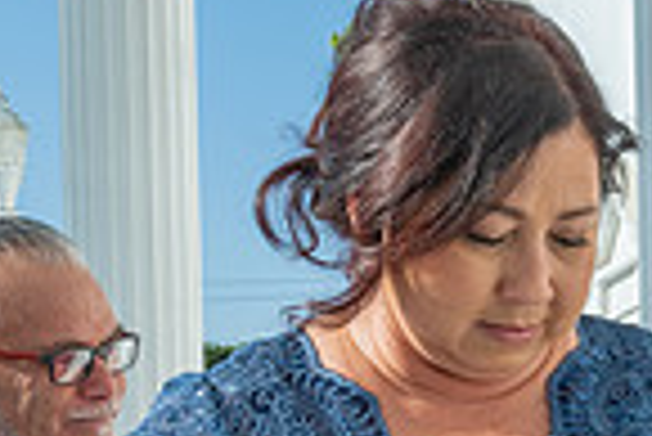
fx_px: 2321
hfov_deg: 14.3
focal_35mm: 128
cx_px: 1142
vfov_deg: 10.5
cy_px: 587
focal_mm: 32
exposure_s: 1/200
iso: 250
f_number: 18
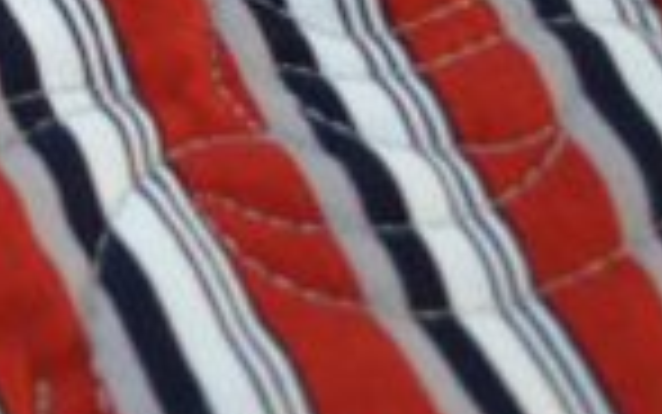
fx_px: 3465
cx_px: -545
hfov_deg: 10.3
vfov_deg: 6.6
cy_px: -524
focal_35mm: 192
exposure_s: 1/60
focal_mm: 24
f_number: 4
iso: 800
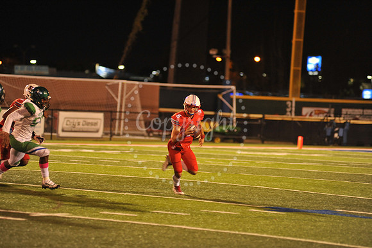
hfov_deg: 10.3
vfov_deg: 6.9
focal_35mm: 200
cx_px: 186
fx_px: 2065
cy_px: 124
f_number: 2.8
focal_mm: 200
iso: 2000
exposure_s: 1/200
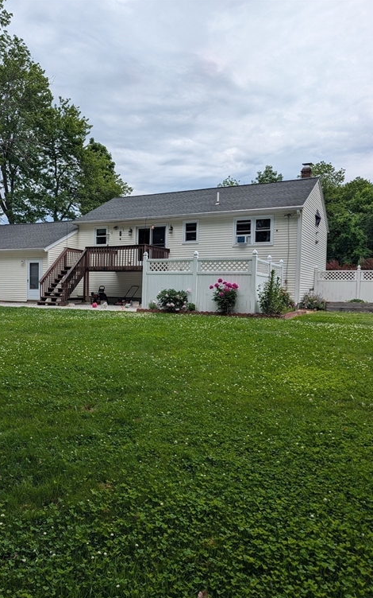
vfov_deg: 70.4
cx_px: 145
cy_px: 302
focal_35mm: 26
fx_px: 423
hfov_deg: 47.3
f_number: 1.68
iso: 16
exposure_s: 1/1066
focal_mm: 6.9
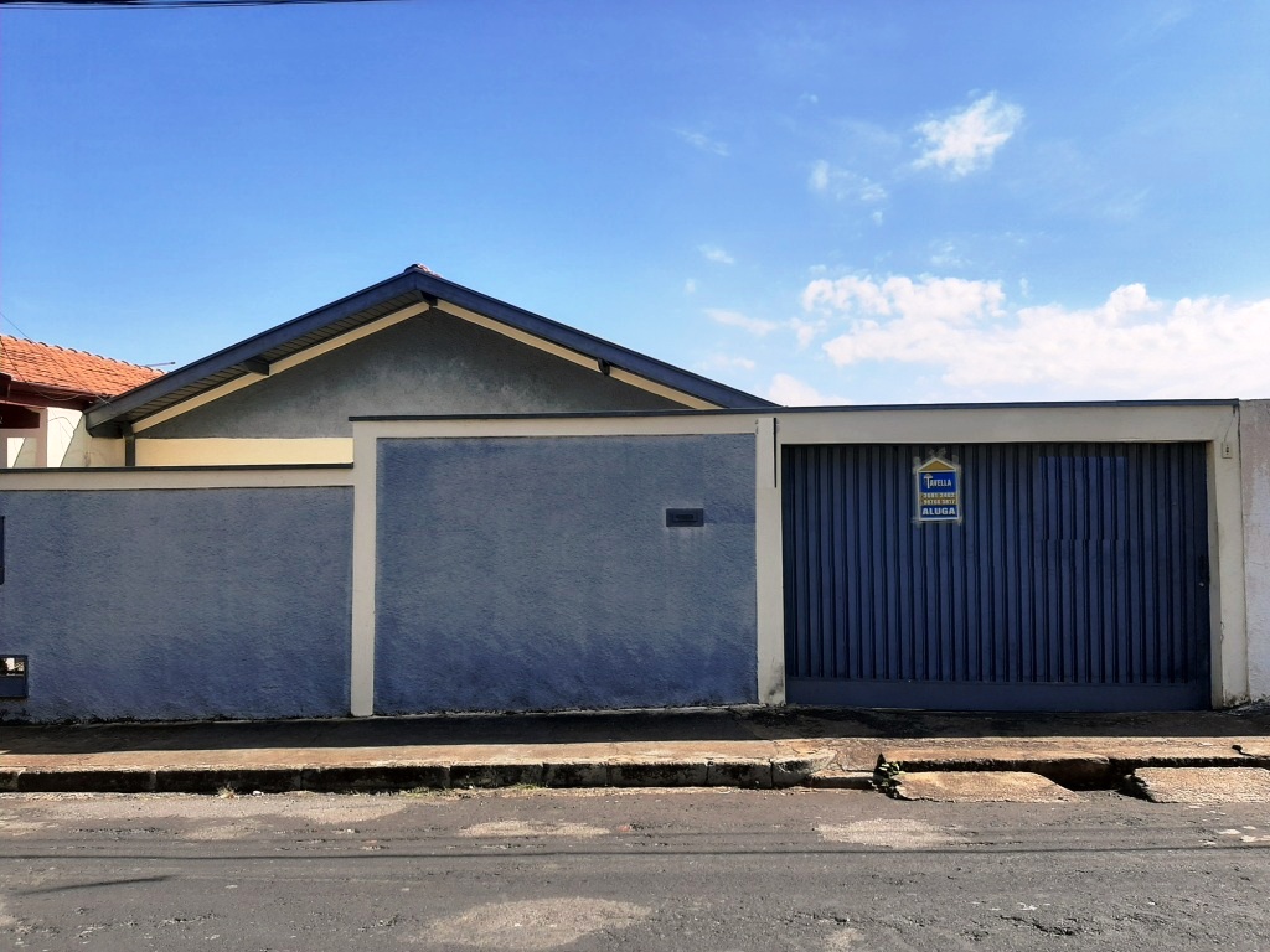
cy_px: 476
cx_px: 635
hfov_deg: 65.3
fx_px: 991
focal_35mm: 27
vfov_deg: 51.4
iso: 40
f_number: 1.7
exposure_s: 1/2364
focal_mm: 3.93
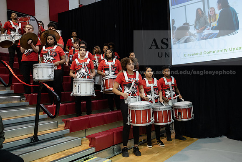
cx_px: 121
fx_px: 215
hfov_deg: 58.7
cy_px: 81
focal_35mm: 32
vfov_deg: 41.1
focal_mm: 32
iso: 3200
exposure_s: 1/200
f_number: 3.5
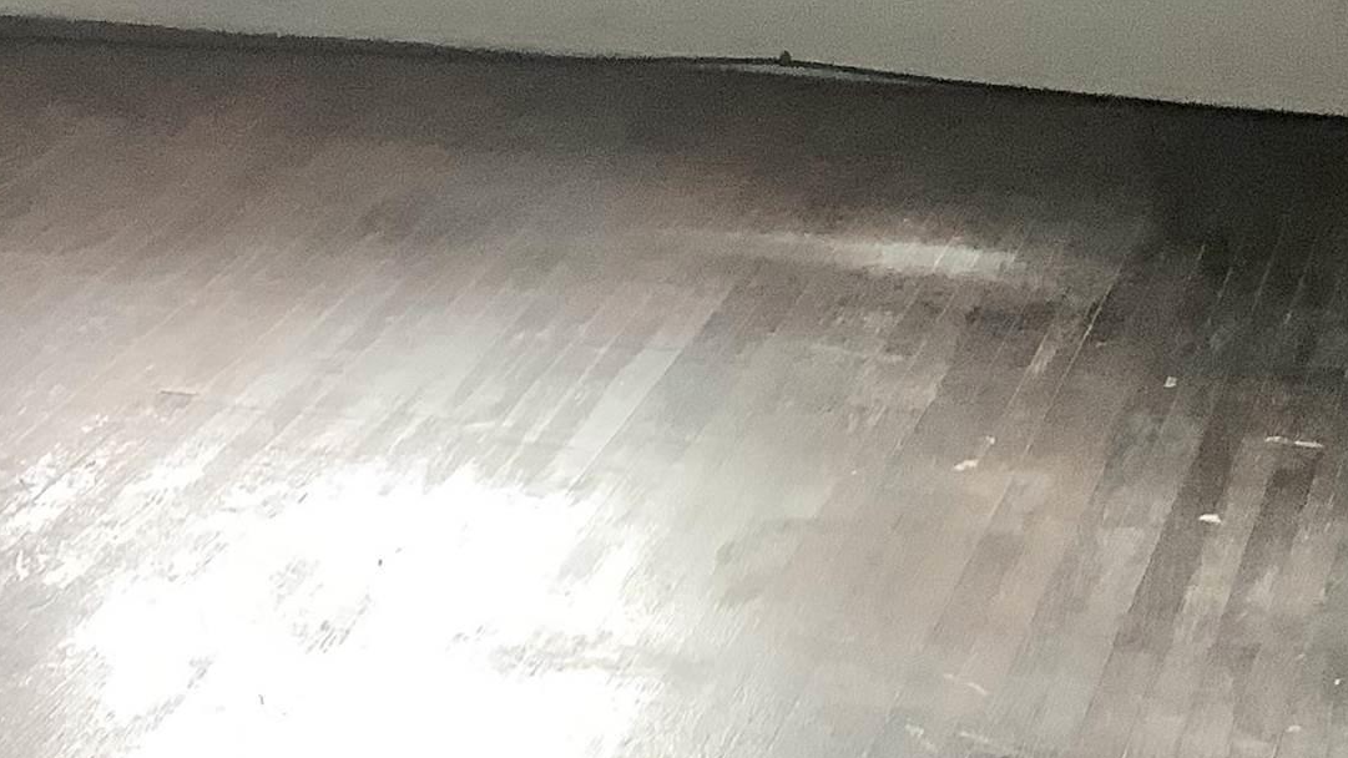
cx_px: 904
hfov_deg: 22.1
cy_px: 216
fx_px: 3431
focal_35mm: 96
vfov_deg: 12.6
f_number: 2.4
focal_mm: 3.3
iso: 125
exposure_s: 1/60
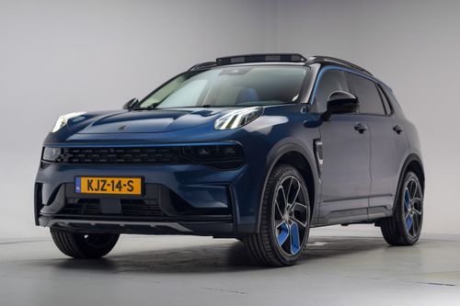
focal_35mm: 50
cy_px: 153
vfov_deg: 27.0
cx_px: 230
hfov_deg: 39.6
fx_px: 639
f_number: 4
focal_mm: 50
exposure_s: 1/13
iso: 100
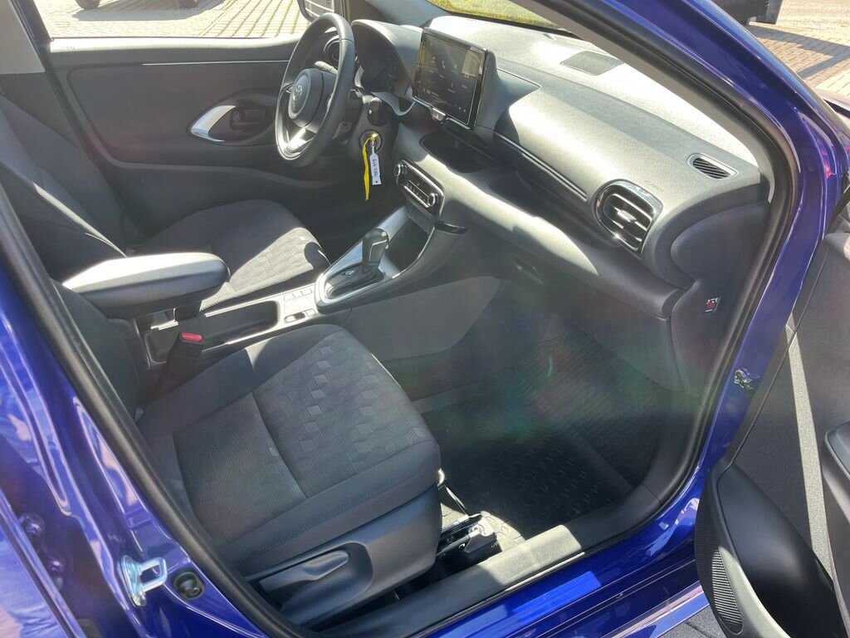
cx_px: 425
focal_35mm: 26
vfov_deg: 53.1
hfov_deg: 67.3
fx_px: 638
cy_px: 319
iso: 50
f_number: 1.6
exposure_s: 1/238
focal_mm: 5.1
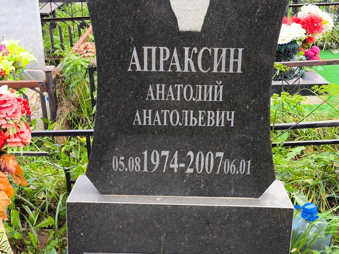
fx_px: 490
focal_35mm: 50
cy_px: 127
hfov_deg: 38.2
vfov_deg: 29.1
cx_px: 170
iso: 50
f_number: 1.7
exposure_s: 1/201
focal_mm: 4.71
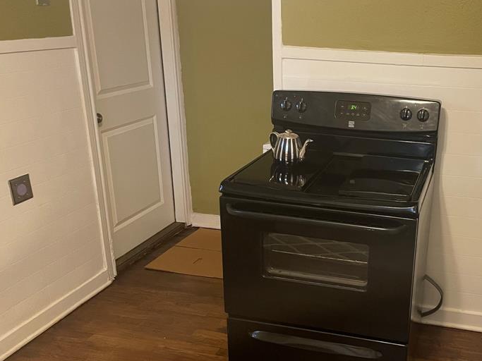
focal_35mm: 39
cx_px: 344
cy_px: 220
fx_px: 543
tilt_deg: -22.1
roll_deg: -0.3
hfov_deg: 46.6
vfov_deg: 36.6
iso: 320
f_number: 1.6
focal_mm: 4.2
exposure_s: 1/60
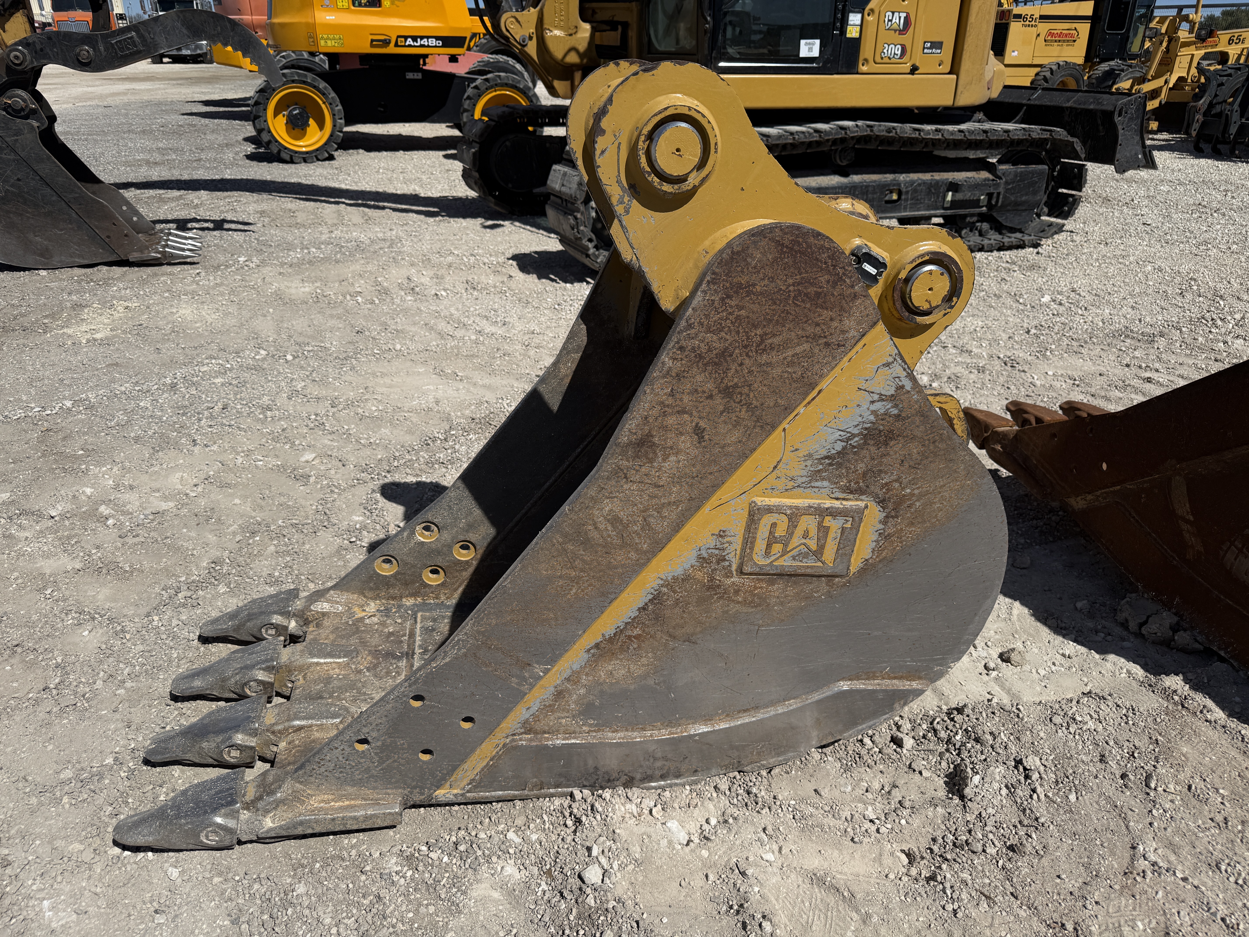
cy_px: 468
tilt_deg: -23.9
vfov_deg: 56.8
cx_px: 624
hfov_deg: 71.6
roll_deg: -4.2
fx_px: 866
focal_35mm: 24
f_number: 1.78
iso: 80
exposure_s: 1/9091
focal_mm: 6.76
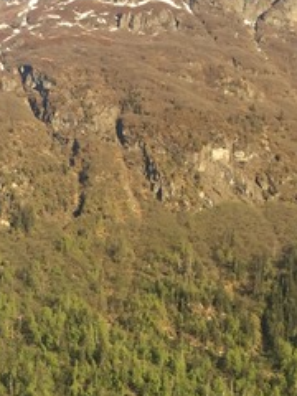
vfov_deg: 18.2
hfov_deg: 14.4
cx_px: 140
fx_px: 1178
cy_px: 469
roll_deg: +0.4
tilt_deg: +6.9
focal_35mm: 103
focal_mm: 4.15
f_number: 2.2
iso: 32
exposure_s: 1/604
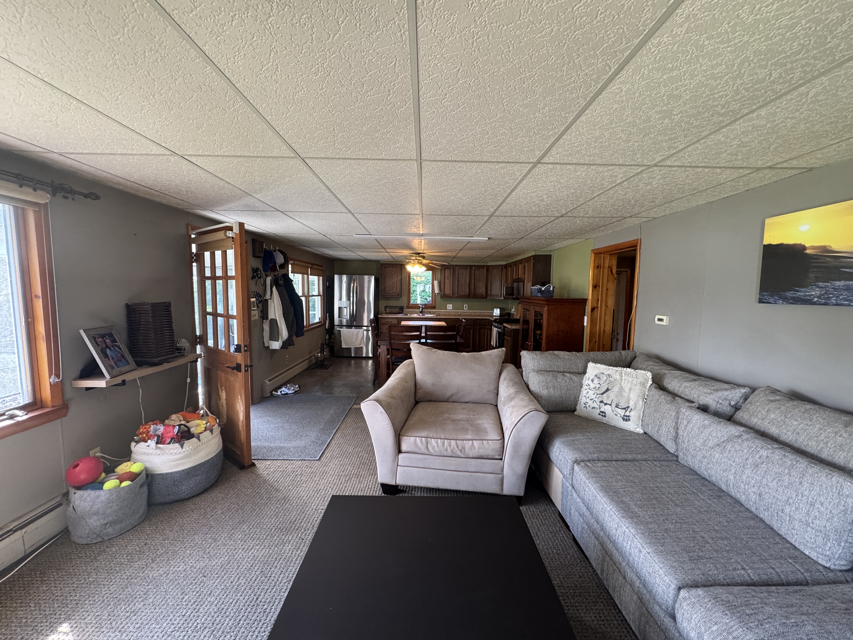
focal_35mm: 14
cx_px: 426
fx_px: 345
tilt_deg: -5.3
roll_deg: -0.9
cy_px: 320
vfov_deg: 85.7
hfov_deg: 102.1
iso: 320
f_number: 2.2
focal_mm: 2.22
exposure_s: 1/120
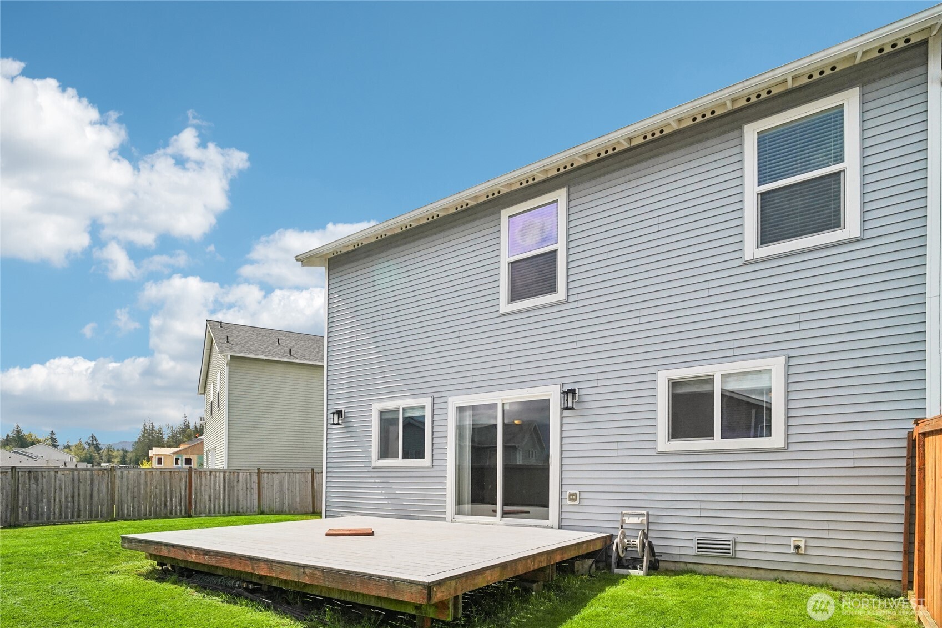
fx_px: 419
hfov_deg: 96.7
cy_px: 314
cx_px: 471
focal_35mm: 16
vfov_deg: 73.7
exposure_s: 1/3200
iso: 1600
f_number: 8
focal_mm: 16
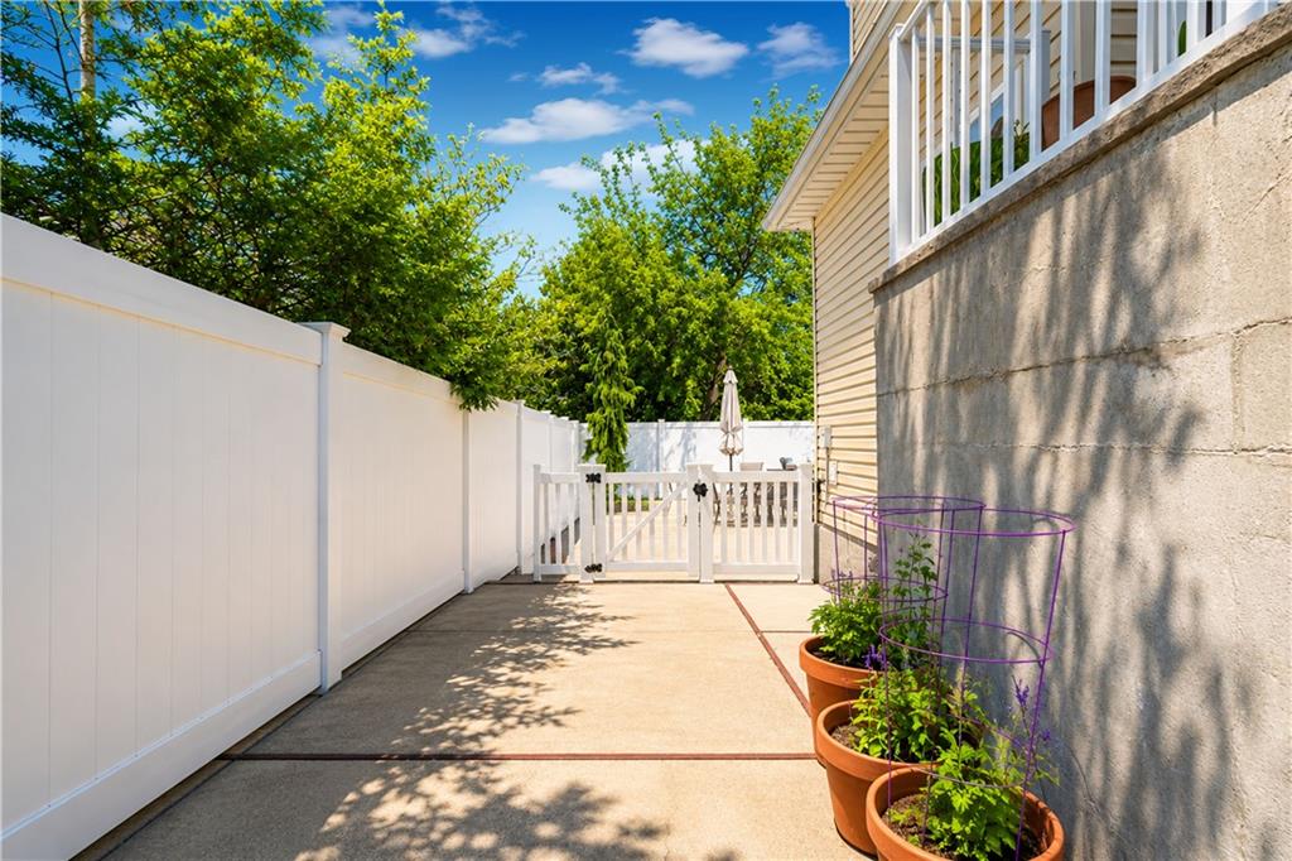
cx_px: 646
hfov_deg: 96.8
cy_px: 430
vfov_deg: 73.7
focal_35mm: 16
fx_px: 574
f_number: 5.6
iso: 100
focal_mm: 16
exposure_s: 1/125
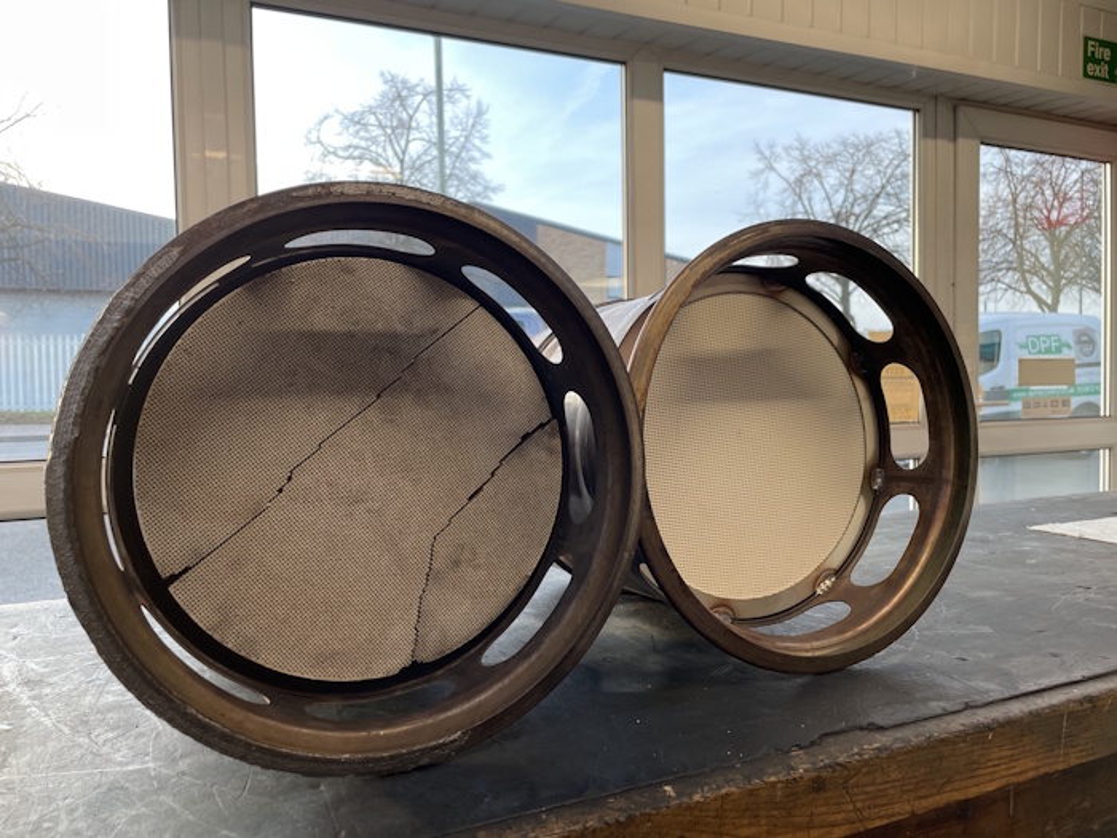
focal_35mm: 26
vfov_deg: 53.1
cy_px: 419
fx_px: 839
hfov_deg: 67.3
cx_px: 558
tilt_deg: -2.7
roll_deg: +0.6
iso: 50
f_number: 1.6
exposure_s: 1/121
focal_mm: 4.2
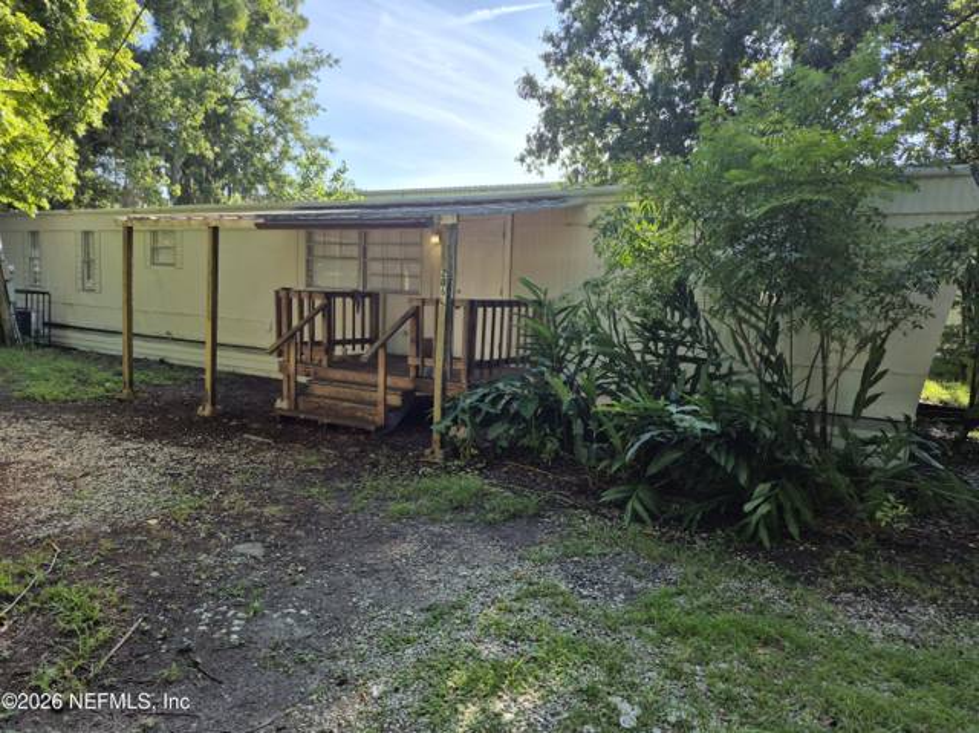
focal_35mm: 23
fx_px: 650
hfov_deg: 74.0
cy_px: 366
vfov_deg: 58.8
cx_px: 490
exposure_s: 1/980
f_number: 1.8
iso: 25
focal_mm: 5.4
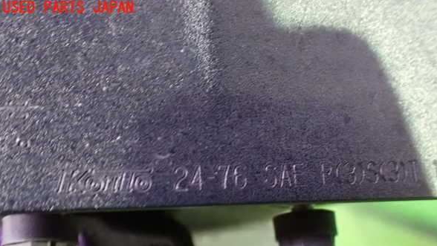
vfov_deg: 29.5
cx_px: 221
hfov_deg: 50.5
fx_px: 464
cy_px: 166
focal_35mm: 40
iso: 1600
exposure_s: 1/15
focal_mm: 6.37
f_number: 2.5
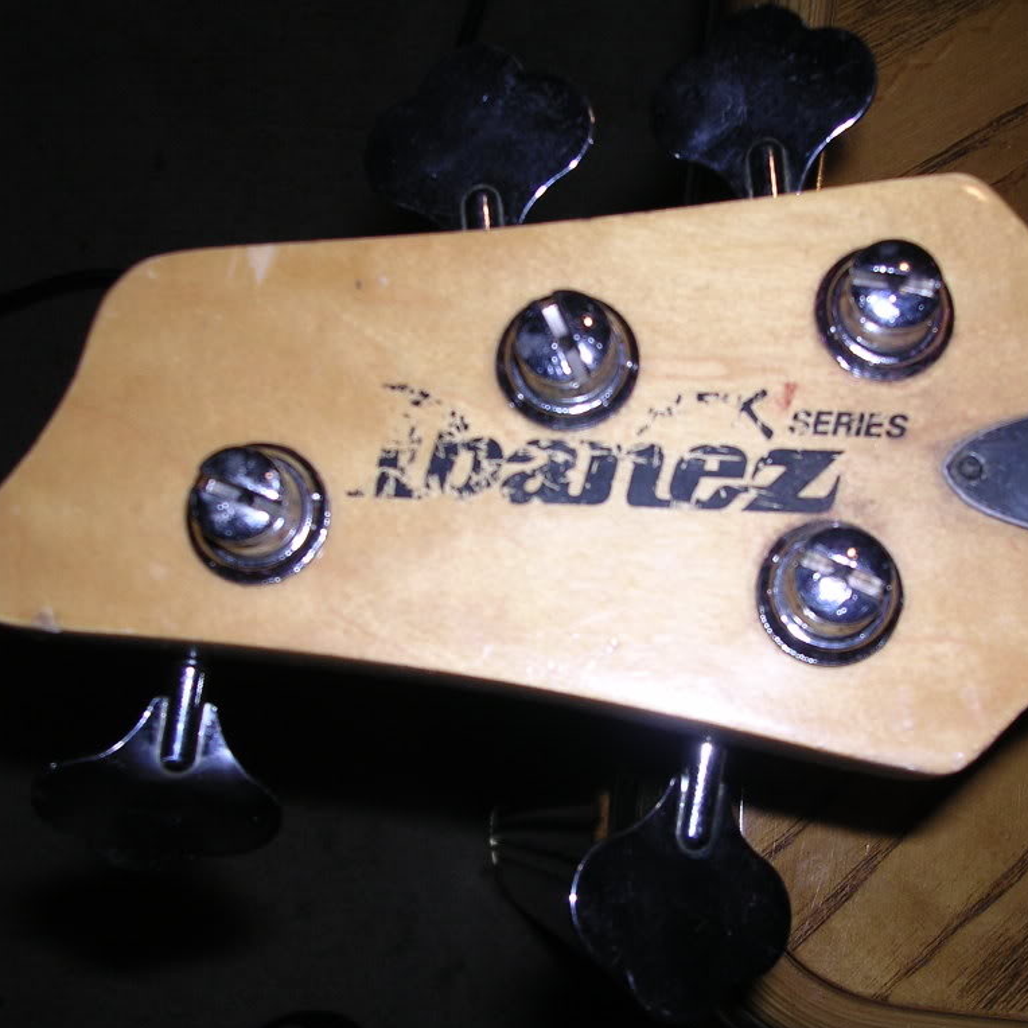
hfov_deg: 37.3
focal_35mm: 45
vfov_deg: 37.6
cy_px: 515
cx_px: 655
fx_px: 1512
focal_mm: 5.8
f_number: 2.8
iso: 100
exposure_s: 1/60.1
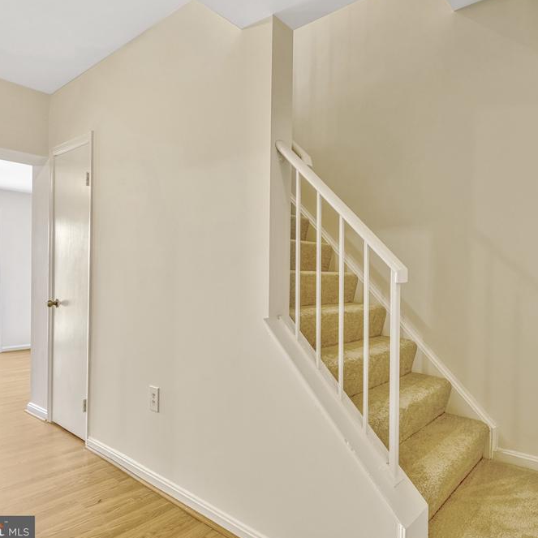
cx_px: 360
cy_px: 268
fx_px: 369
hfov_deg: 70.0
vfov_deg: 72.1
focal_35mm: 21
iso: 1250
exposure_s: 1/100
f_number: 8
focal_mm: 16
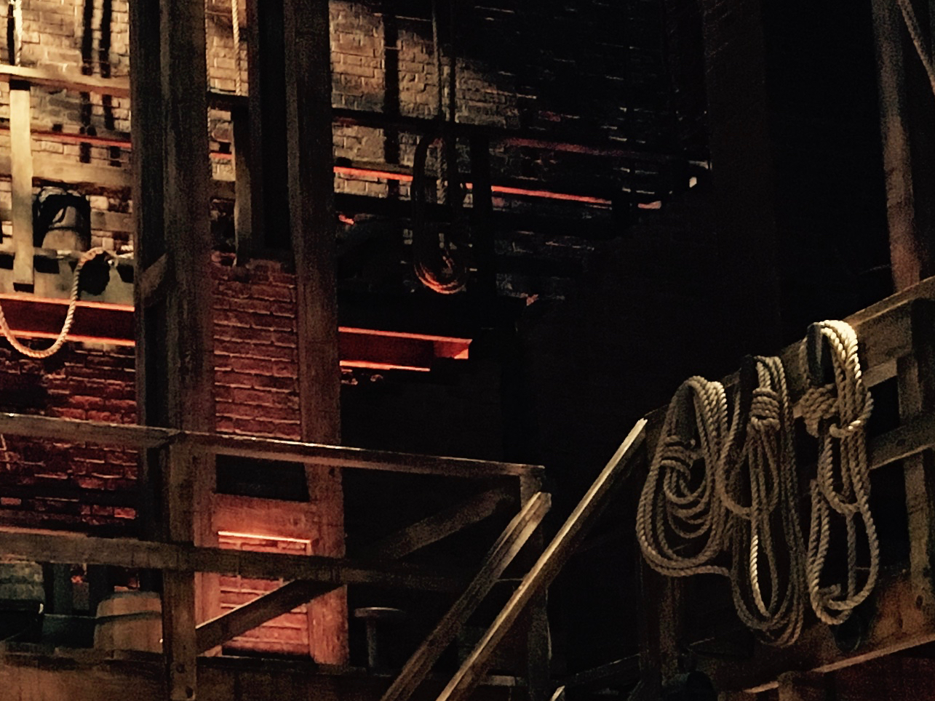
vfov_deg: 15.9
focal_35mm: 91
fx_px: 2458
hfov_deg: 20.5
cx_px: -111
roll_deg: -0.3
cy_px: 697
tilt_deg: +10.3
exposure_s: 1/15
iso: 320
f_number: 2.2
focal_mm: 4.15
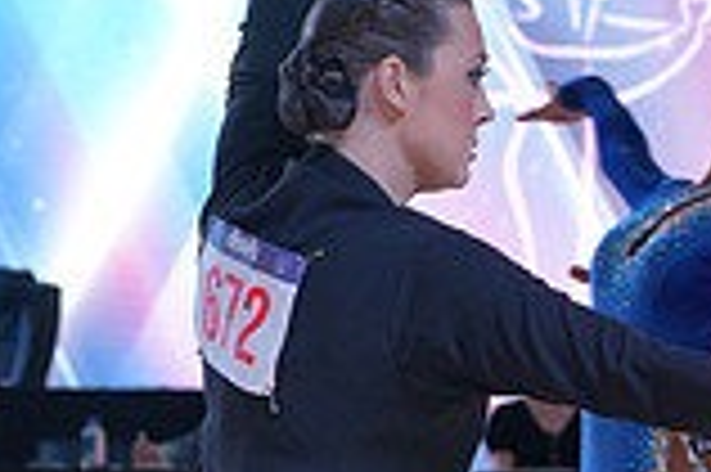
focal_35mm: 290
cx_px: 425
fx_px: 5721
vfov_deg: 4.7
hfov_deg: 7.1
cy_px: 638
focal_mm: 79
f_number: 5.6
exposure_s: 1/250
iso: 800
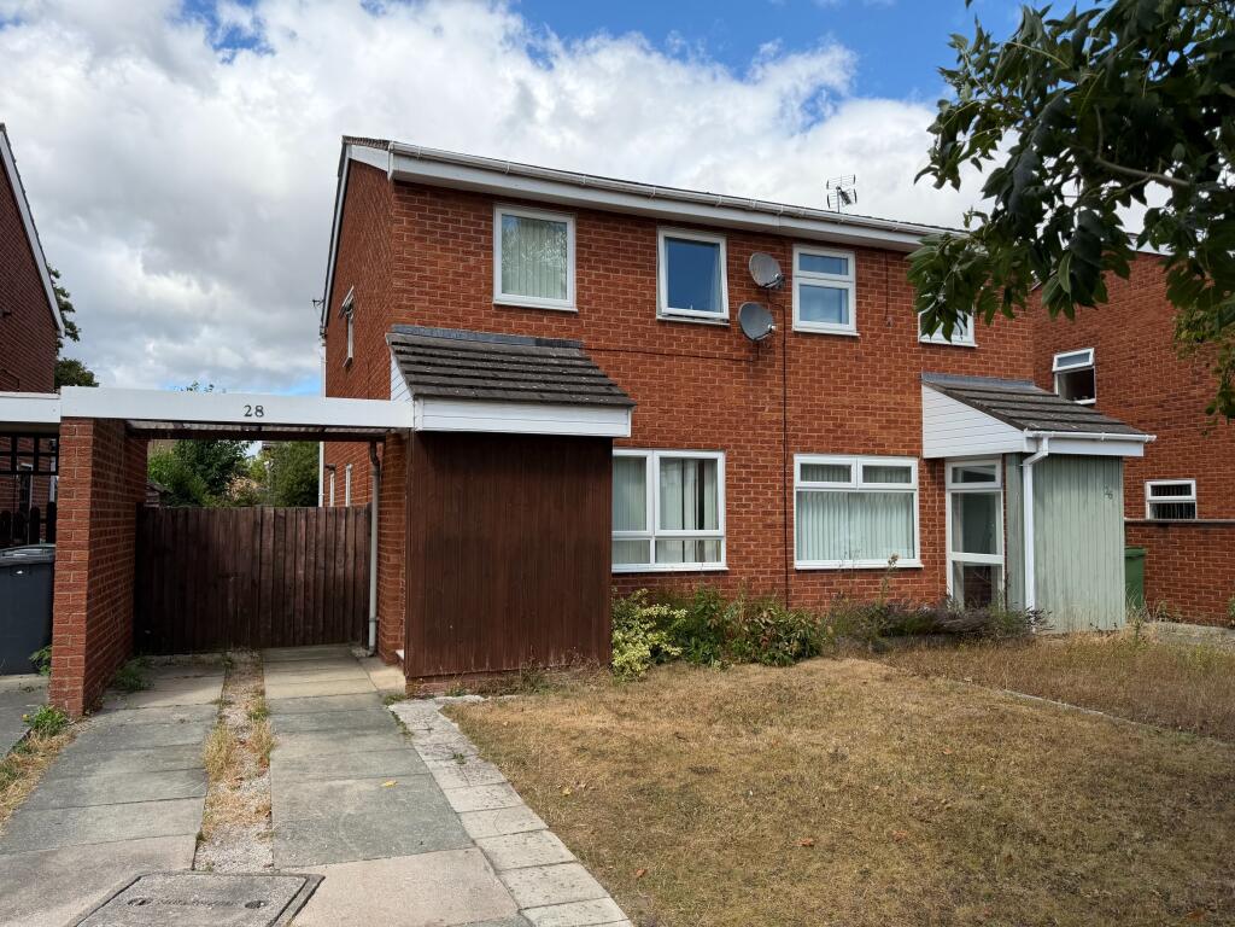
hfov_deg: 71.6
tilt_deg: +3.4
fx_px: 856
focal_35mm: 24
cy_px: 464
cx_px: 618
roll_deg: +0.4
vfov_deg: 56.8
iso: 100
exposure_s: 1/4167
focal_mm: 6.76
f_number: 1.78
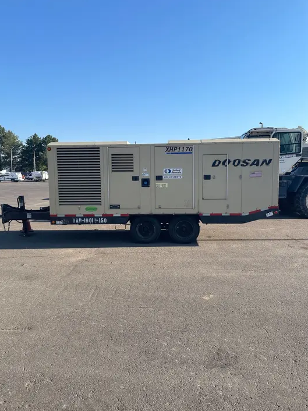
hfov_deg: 51.3
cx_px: 148
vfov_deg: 65.3
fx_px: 321
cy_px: 211
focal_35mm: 27
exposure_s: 1/2304
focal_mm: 4.2
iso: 32
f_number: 1.6
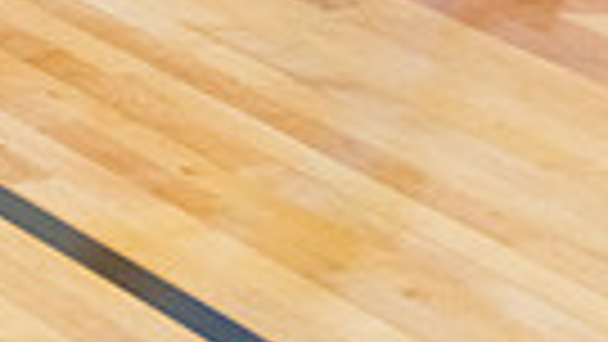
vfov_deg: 3.6
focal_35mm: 332
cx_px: 176
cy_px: -648
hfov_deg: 6.5
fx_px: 5353
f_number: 4.5
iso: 6400
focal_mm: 95
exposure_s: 1/1000
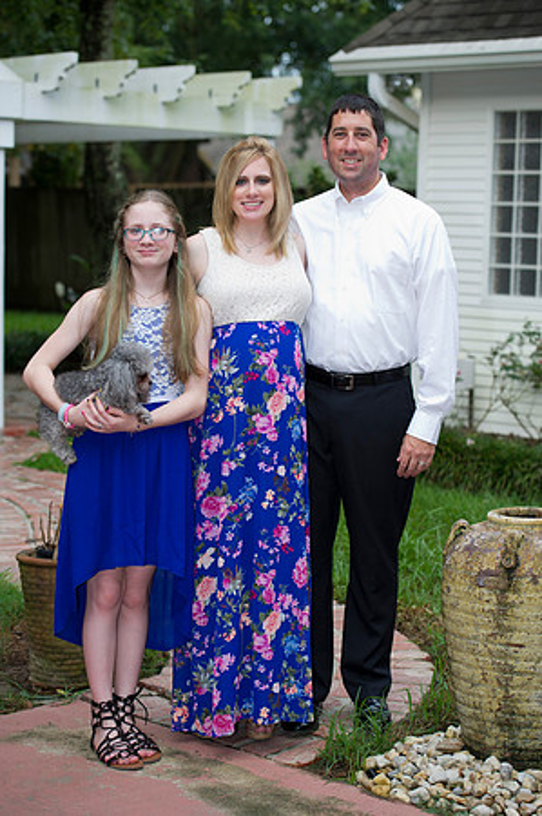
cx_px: 271
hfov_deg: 18.1
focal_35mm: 75
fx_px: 1698
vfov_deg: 27.0
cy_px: 408
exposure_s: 1/250
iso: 640
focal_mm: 75
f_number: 3.5
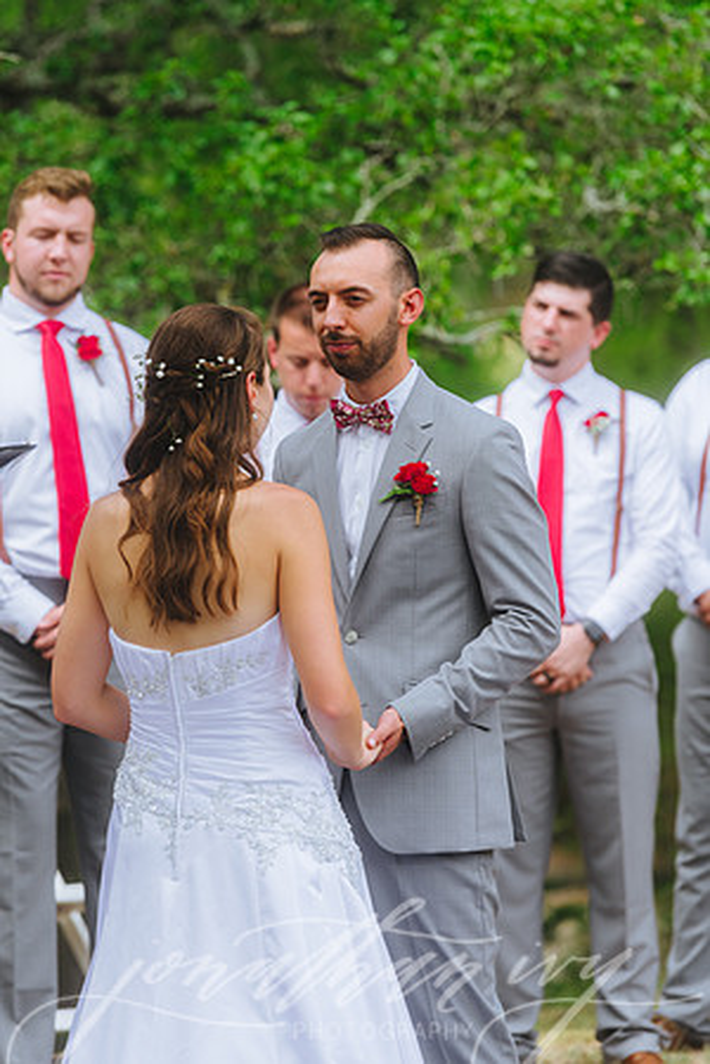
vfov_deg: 12.1
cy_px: 532
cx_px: 355
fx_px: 5029
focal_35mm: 170
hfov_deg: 8.1
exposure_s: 1/800
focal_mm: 170
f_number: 2.8
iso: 125
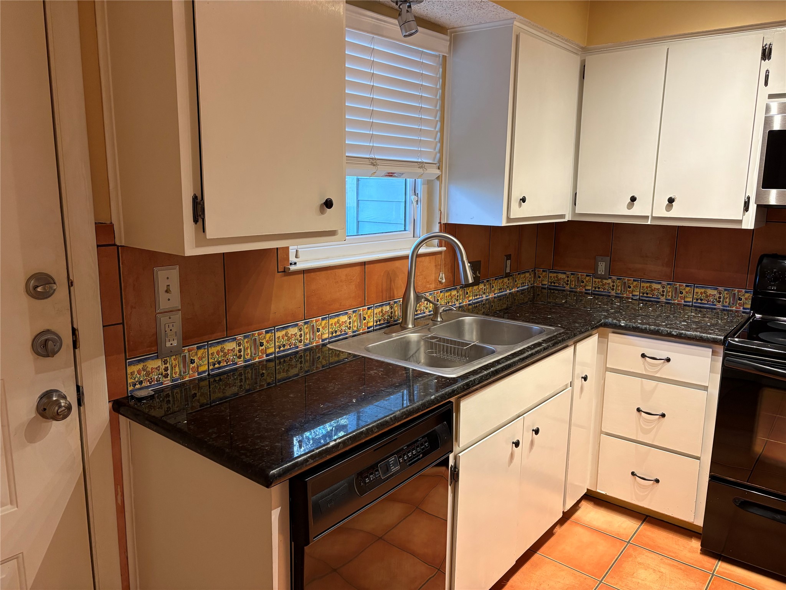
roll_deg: -1.3
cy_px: 295
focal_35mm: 26
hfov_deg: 67.3
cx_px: 393
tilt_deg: -9.4
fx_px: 590
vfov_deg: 53.1
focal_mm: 5.96
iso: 160
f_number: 1.6
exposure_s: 1/60
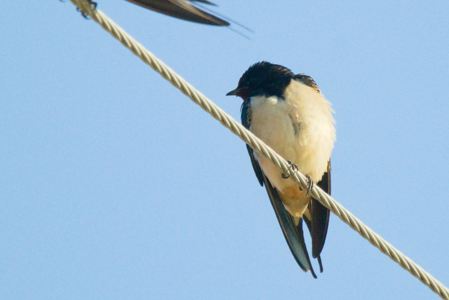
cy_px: 150
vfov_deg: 2.3
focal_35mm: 600
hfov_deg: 3.4
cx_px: 224
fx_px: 7489
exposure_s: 1/1250
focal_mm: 600
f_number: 6.3
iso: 400
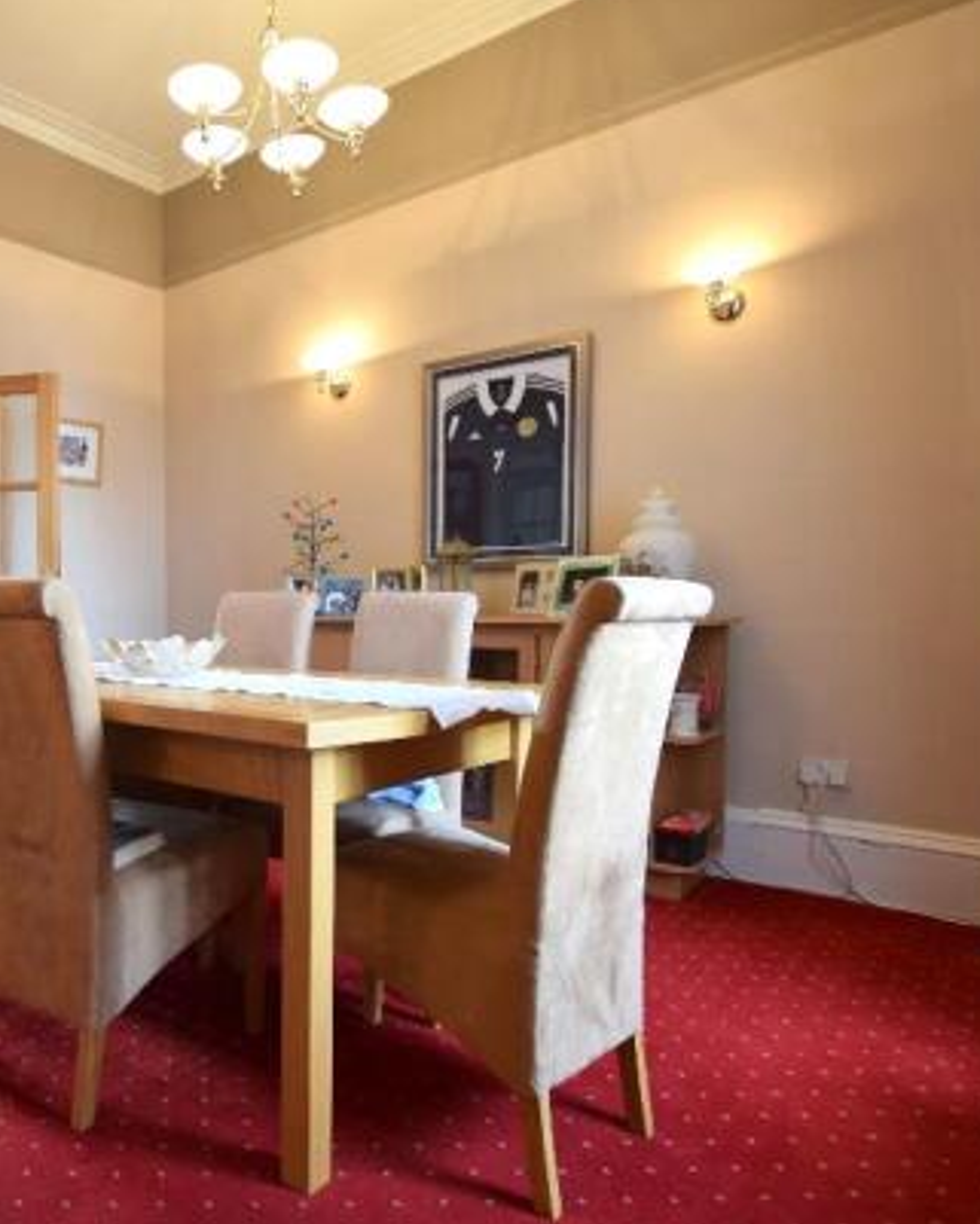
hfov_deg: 57.0
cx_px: 215
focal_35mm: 23
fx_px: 834
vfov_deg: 72.5
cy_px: 646
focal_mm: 10
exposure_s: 1/6
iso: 100
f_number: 4
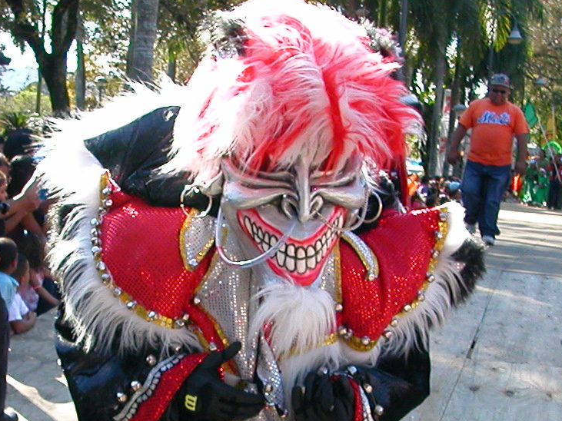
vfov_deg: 18.0
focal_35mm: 81
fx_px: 1315
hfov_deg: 24.1
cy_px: 355
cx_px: 241
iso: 100
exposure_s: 1/358
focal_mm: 5.6
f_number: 2.7
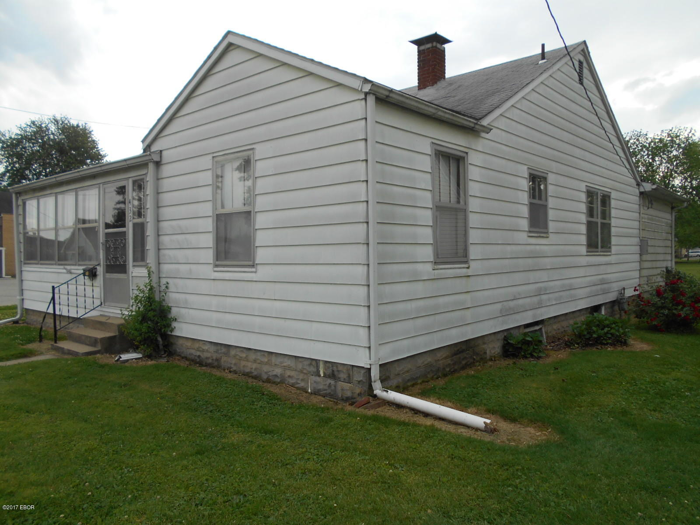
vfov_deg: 53.1
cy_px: 262
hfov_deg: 67.3
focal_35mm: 26
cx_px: 350
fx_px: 526
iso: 80
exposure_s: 1/500
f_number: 3.2
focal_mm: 4.6
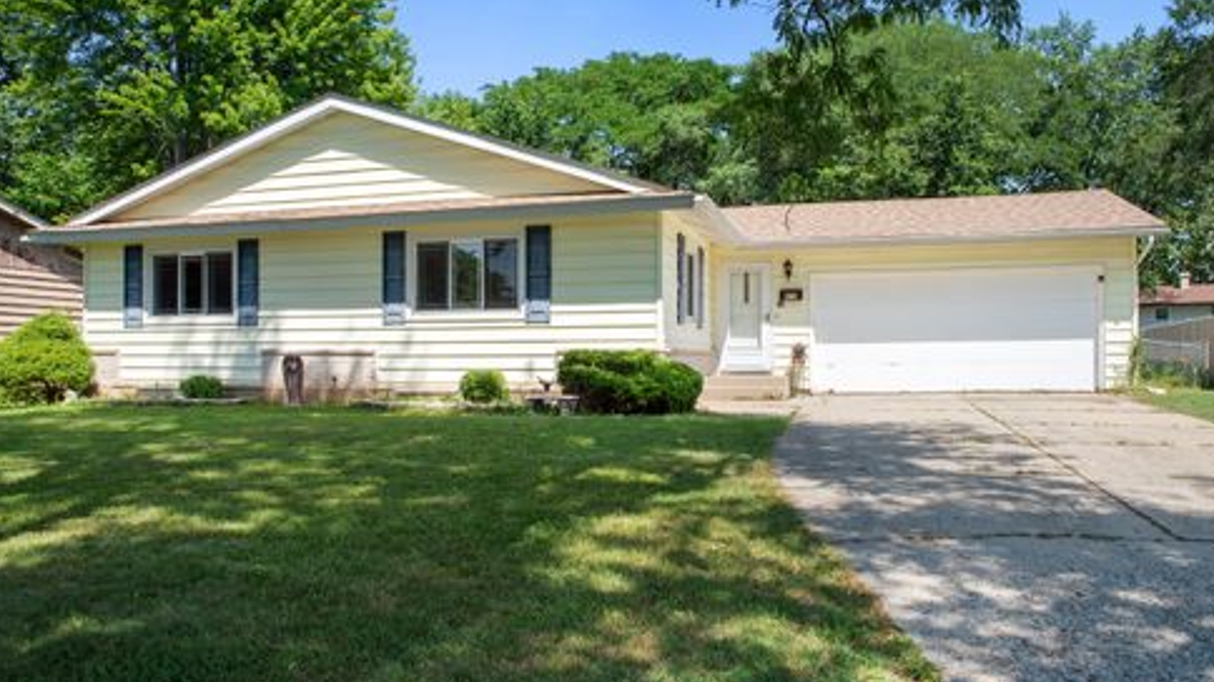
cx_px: 615
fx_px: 837
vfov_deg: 44.2
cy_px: 293
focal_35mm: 26
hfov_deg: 71.9
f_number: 9
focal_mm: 24
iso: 320
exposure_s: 1/320
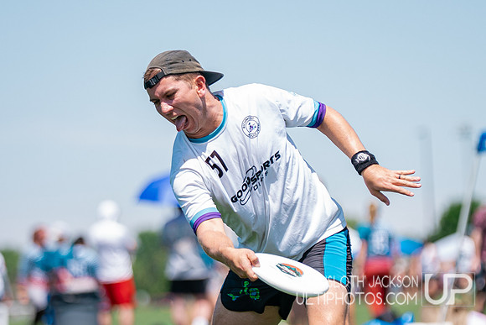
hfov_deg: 6.2
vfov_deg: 4.2
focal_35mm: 330
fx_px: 4455
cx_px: 255
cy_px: 166
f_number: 2.8
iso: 250
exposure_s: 1/2500
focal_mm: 170
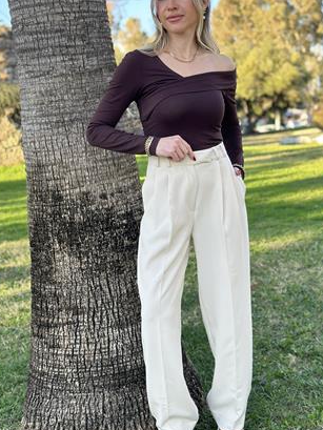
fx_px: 759
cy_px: 221
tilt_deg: -5.4
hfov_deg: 24.0
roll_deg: +5.4
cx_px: 173
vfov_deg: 31.7
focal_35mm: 61
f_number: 1.78
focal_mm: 6.86
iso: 80
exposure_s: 1/604
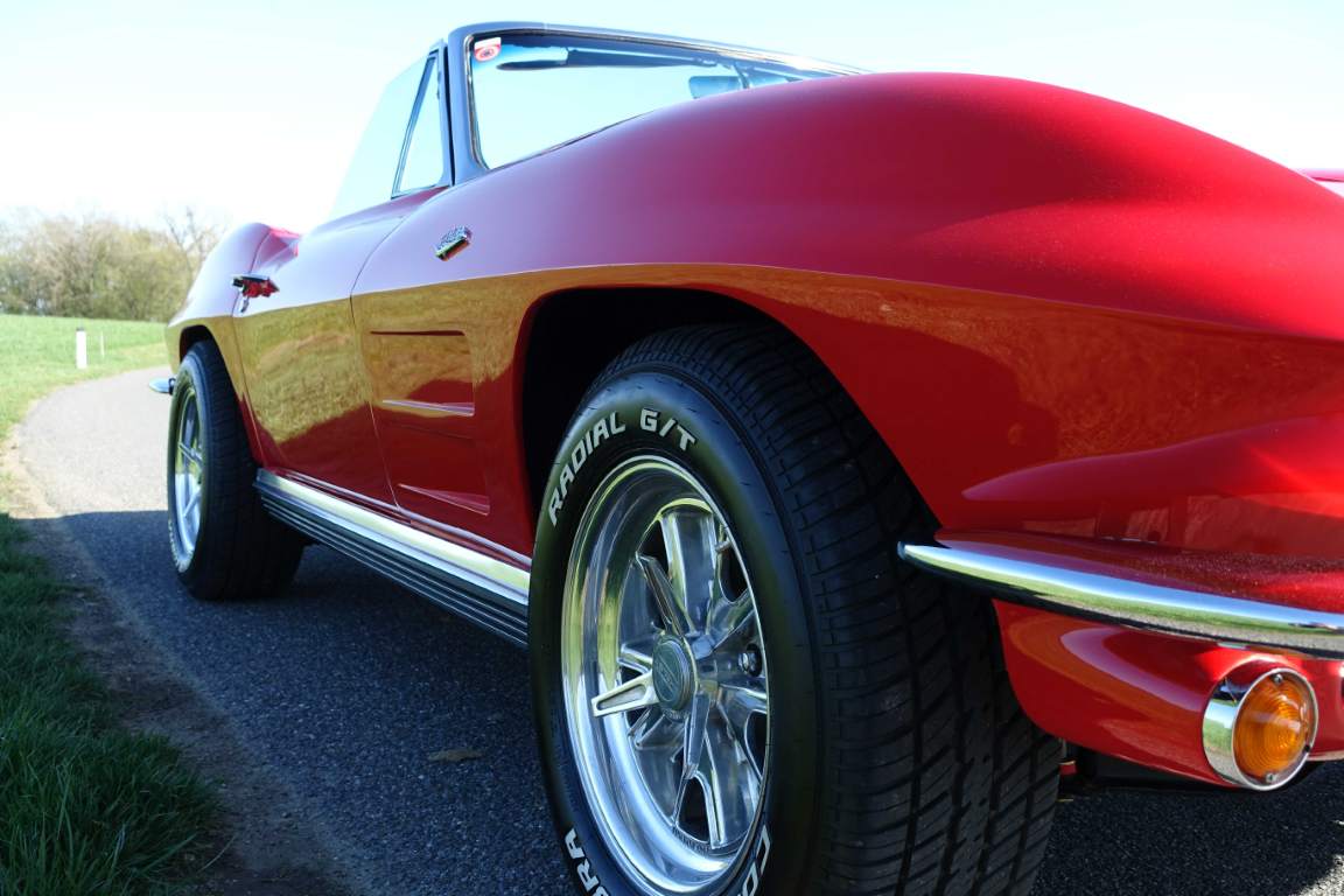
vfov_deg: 35.9
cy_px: 448
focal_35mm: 37
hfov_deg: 51.9
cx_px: 672
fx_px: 1381
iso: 125
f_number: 4
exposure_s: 1/250
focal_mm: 13.72
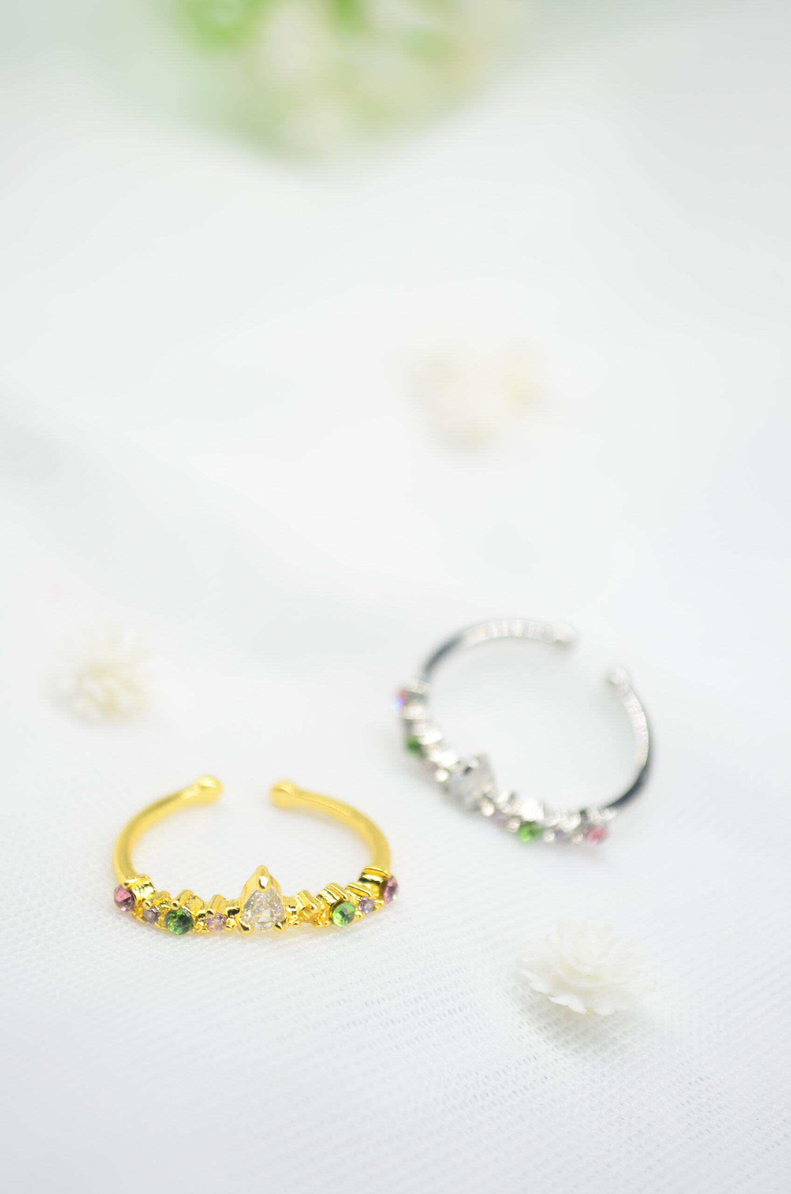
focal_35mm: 75
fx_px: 2482
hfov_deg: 18.1
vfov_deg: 27.0
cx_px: 396
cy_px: 597
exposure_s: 1/80
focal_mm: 50
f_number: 5.6
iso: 100
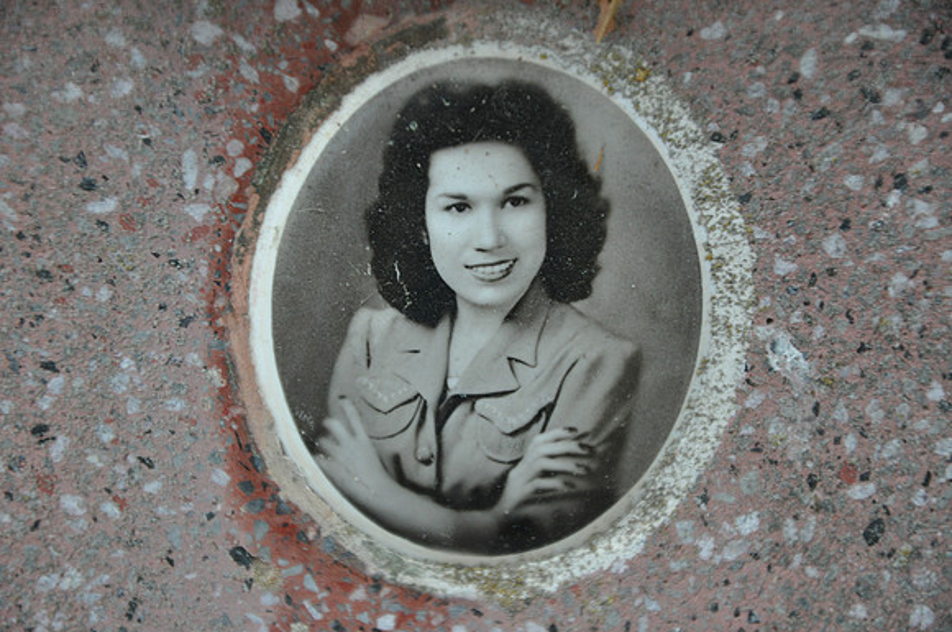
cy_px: 316
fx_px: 4159
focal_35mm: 158
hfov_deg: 13.1
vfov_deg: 8.7
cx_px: 476
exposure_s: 1/200
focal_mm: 105
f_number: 5.6
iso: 800
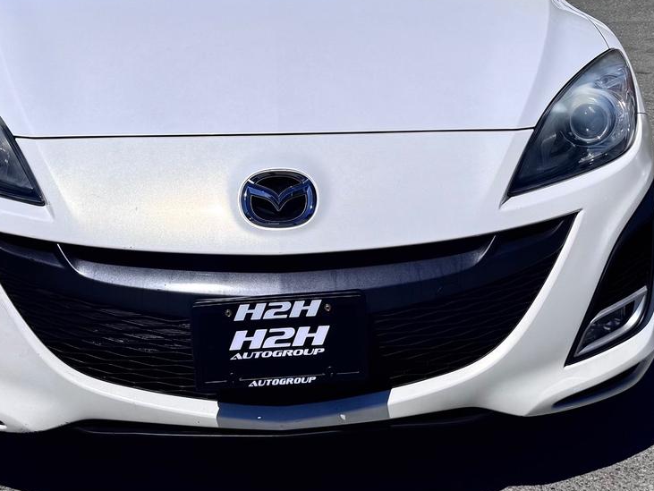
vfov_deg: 34.0
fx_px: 794
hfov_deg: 44.6
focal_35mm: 42
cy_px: 159
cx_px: 265
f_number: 1.78
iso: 80
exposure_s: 1/12346
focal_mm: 6.76
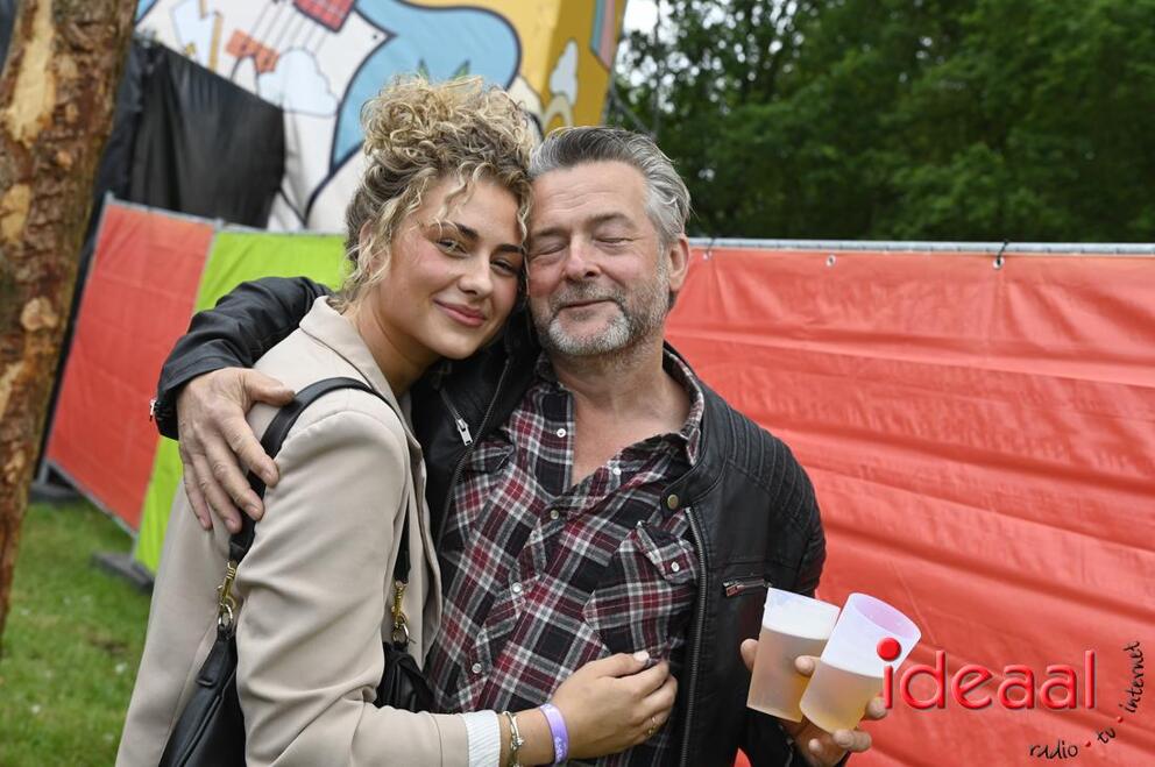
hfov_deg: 43.6
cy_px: 384
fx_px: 1442
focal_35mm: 45
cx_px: 578
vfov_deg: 29.8
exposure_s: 1/250
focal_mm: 45
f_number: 5.6
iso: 200
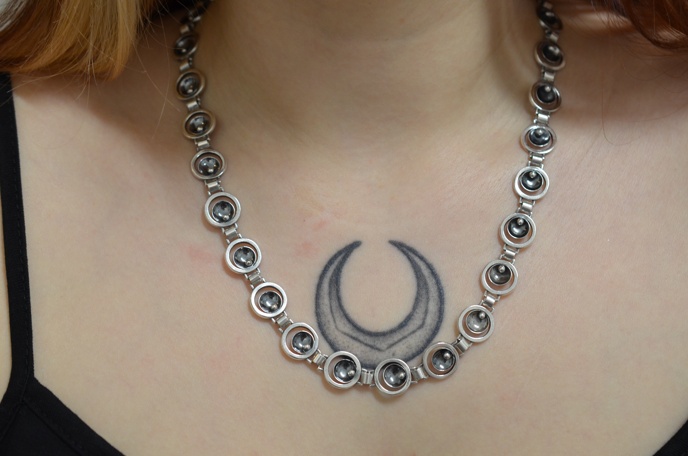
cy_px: 228
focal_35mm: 60
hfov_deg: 33.5
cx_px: 344
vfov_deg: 22.5
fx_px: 1144
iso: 800
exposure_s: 1/60
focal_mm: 40
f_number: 4.5
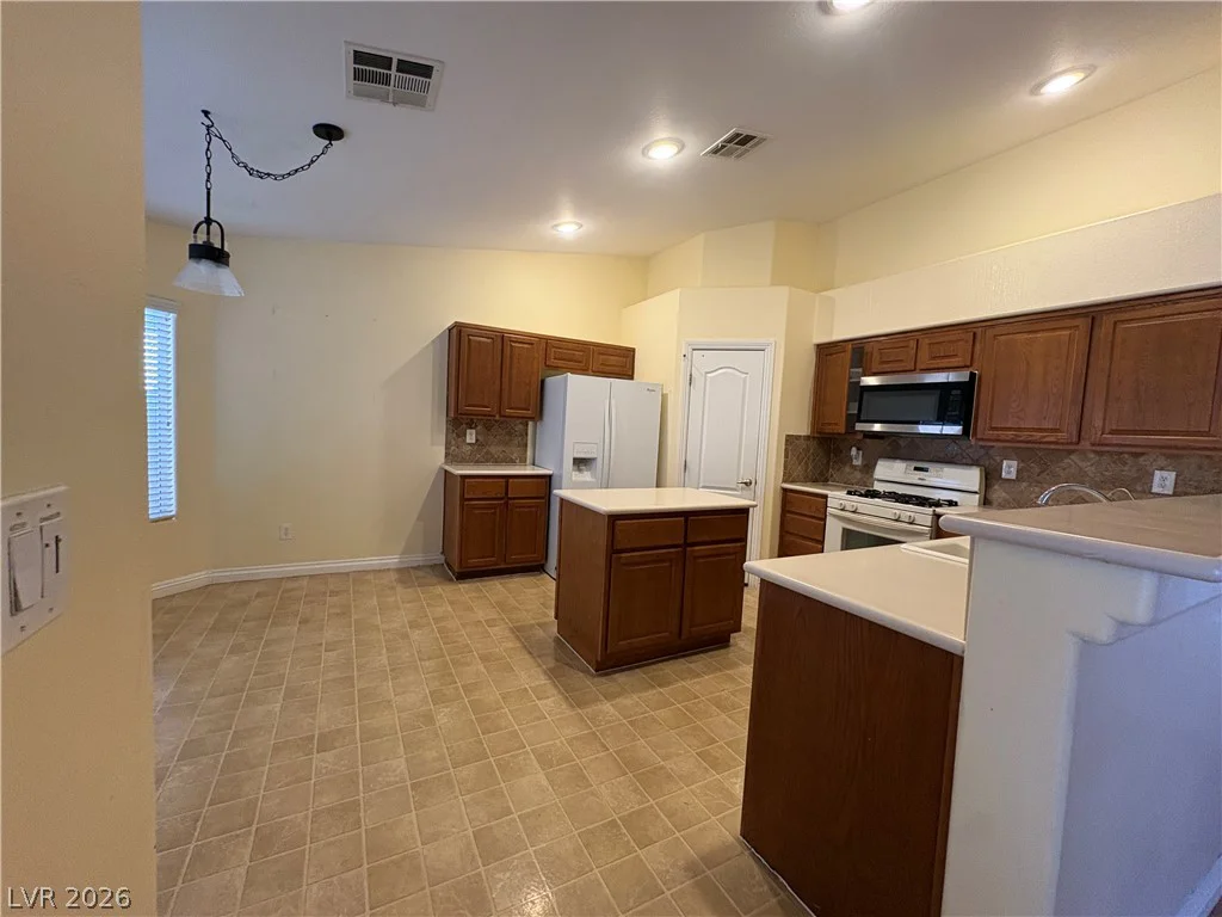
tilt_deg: -2.4
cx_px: 611
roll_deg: -3.0
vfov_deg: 85.7
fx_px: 494
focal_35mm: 14
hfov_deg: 102.1
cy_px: 458
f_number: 2.2
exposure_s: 1/60
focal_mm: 2.22
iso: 320
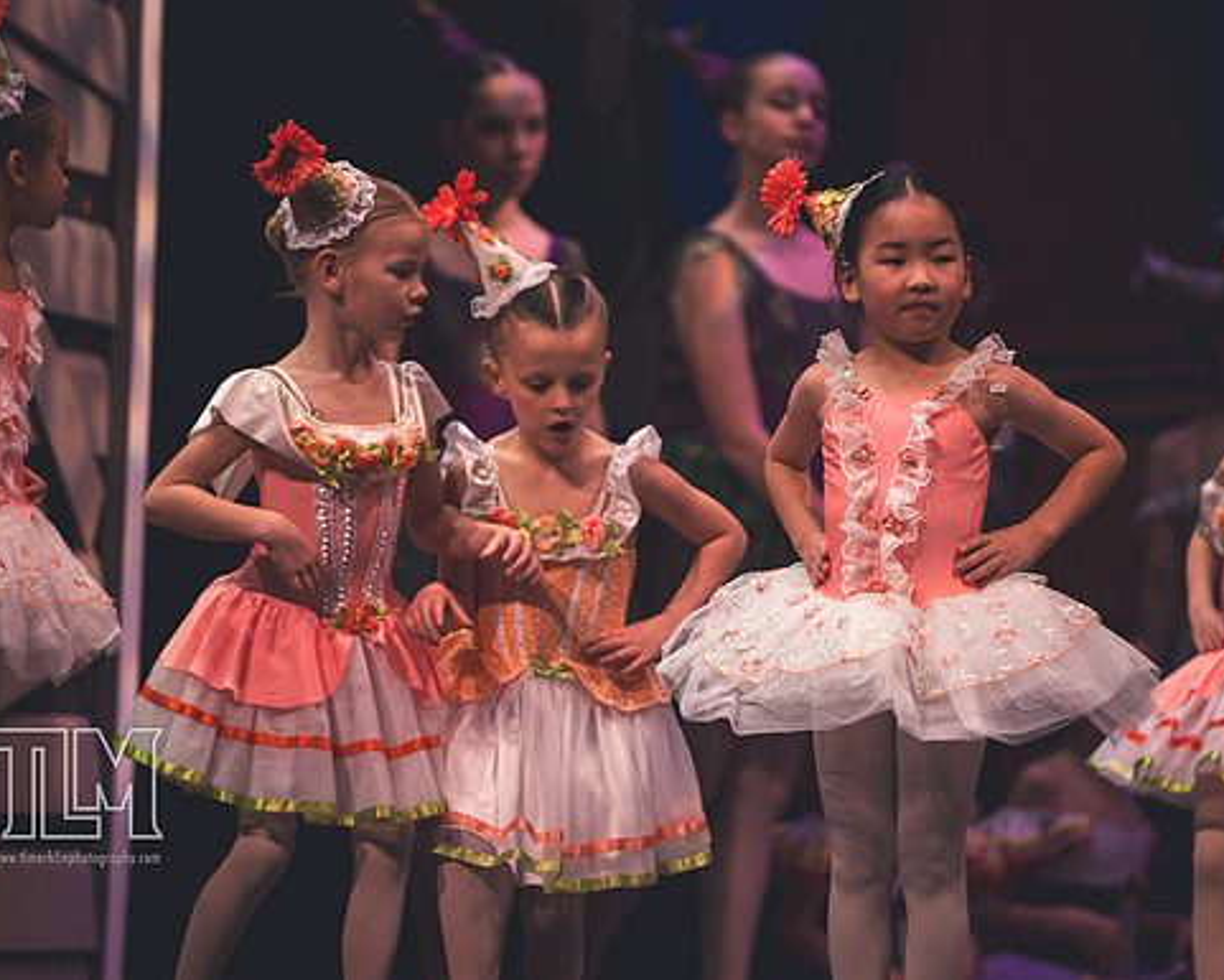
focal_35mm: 340
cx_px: 626
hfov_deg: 5.7
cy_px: 490
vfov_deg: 4.6
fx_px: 12319
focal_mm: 200
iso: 450
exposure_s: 1/250
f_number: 2.8
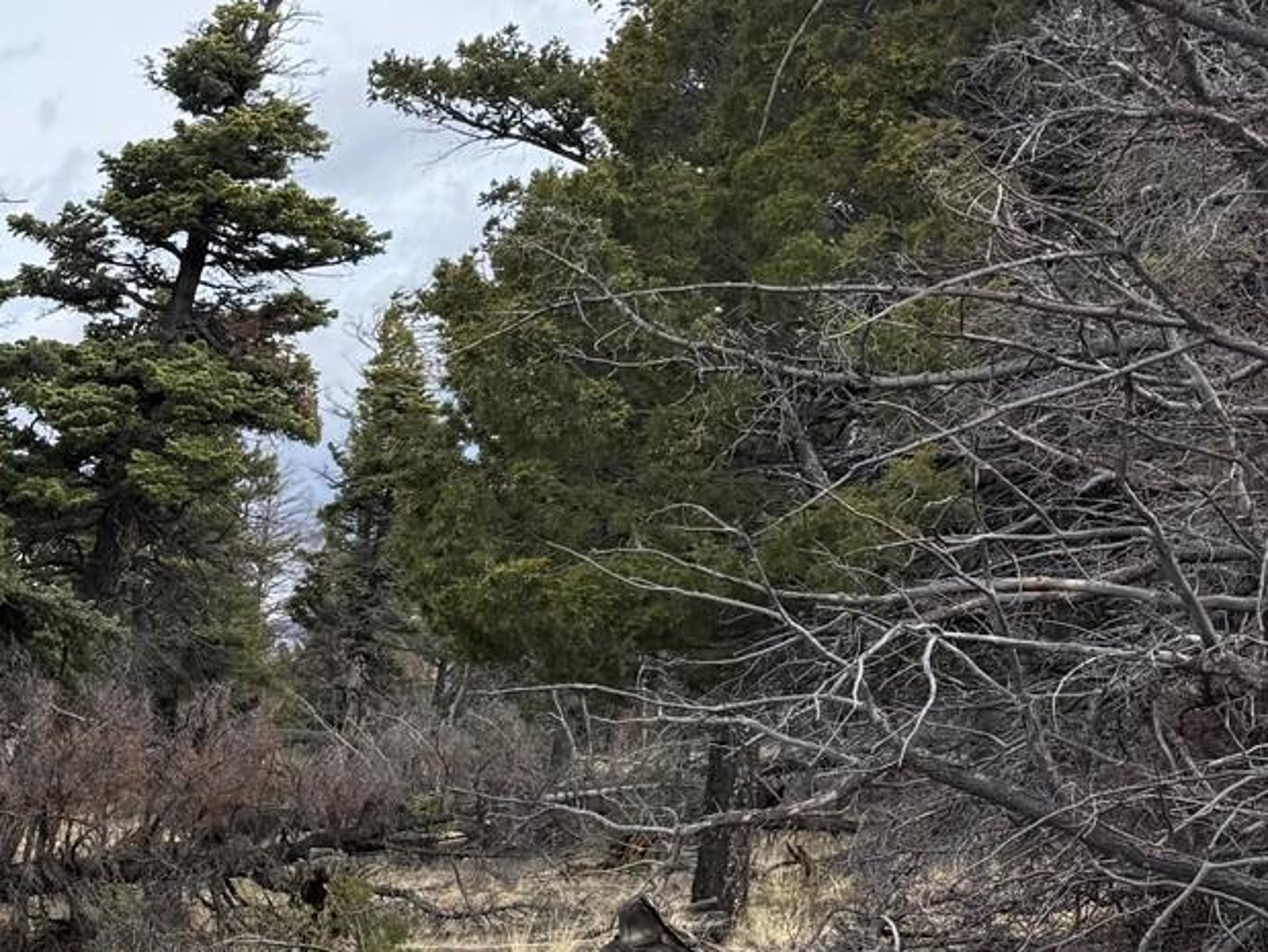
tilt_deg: +3.7
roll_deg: -1.7
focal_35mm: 62
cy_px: 633
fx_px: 2272
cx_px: -332
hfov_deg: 26.8
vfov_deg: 23.6
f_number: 1.78
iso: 80
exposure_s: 1/2053
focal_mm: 6.76
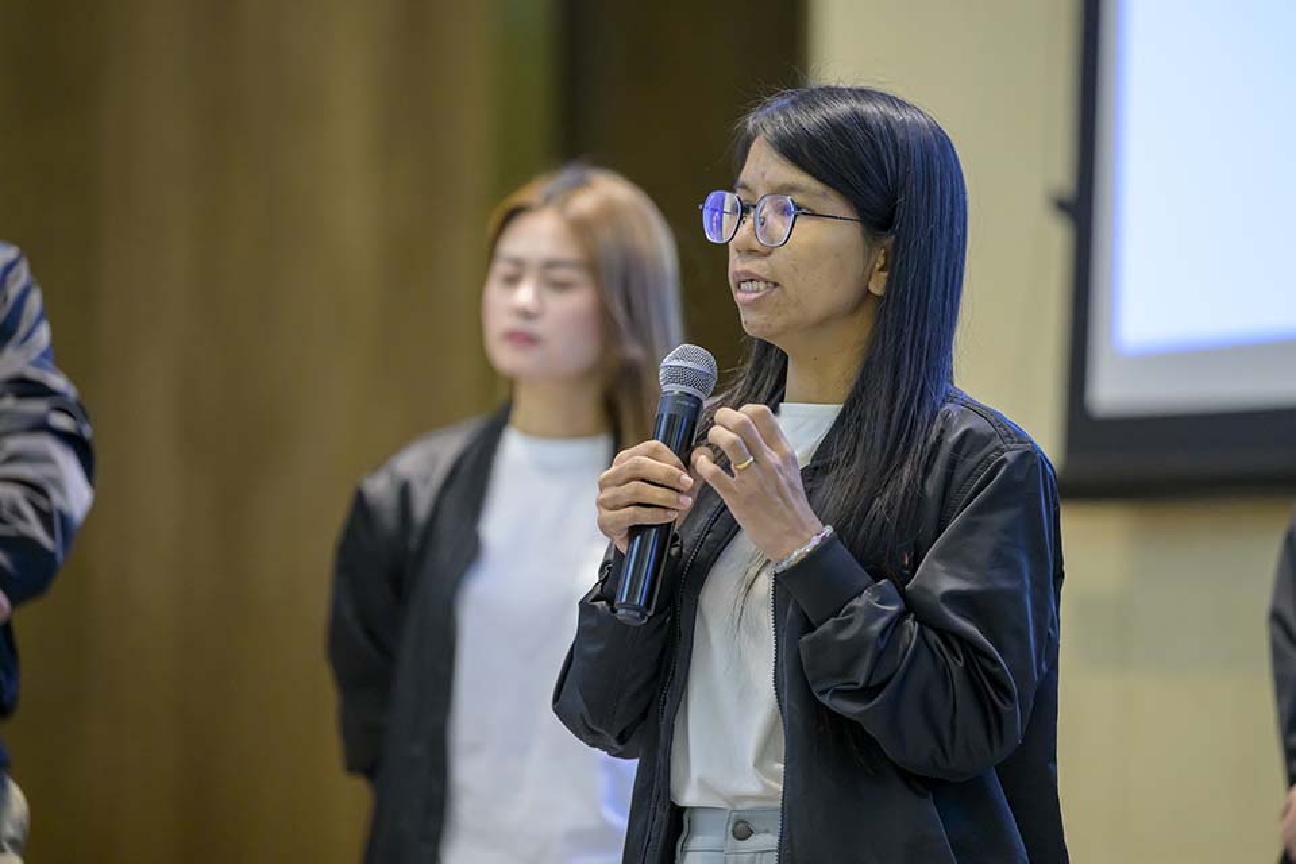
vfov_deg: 6.9
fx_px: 7199
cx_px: 648
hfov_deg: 10.3
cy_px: 432
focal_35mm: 200
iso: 2800
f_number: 2.8
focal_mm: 200
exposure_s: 1/250
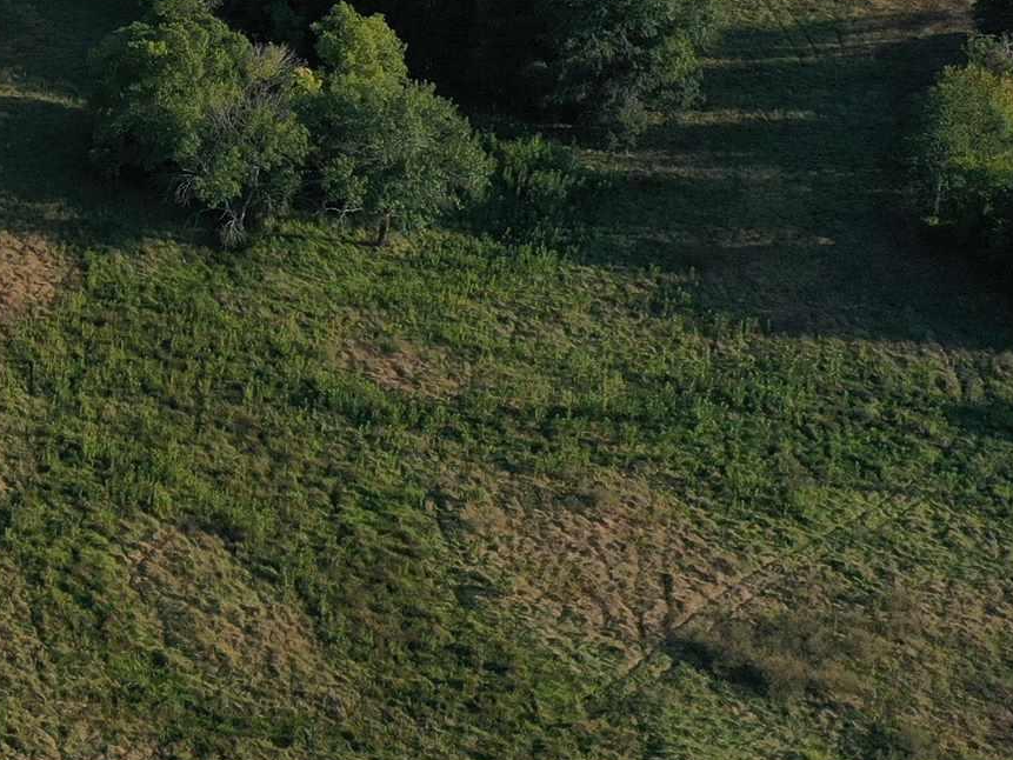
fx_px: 2810
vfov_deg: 15.0
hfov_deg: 18.4
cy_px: -74
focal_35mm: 96
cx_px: -445
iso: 100
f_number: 5.6
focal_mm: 10.26
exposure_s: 1/500
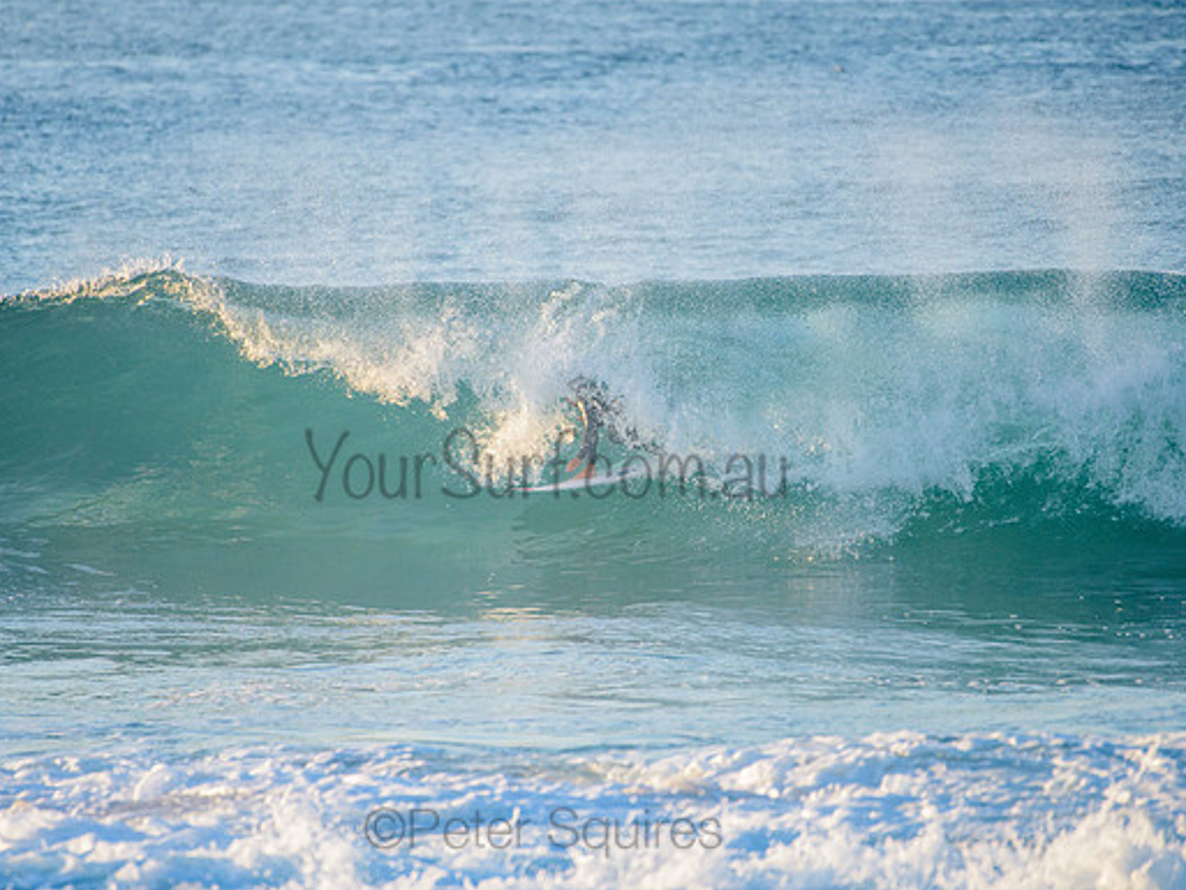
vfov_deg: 2.7
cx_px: 543
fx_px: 18643
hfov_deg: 3.6
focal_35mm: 544
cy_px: 445
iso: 500
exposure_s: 1/1250
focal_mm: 500
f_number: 5.6
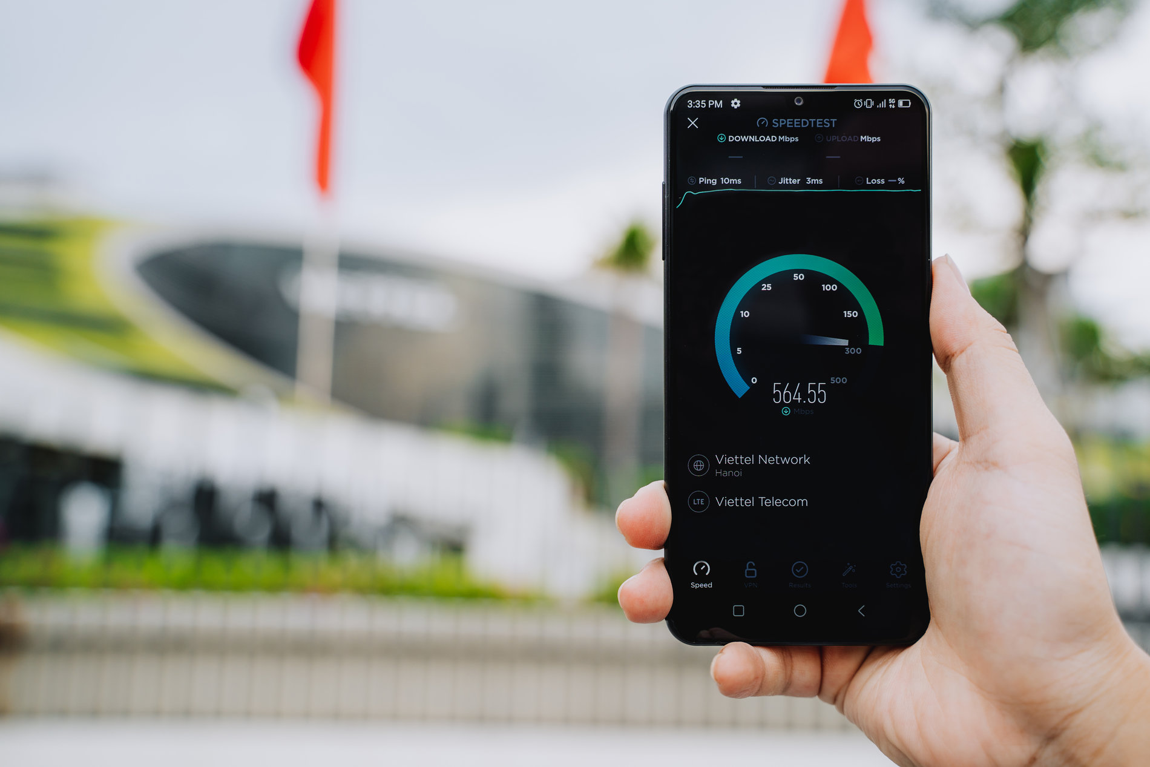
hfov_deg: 44.5
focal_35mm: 44
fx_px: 1406
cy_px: 384
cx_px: 575
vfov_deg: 30.5
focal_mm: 44
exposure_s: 1/200
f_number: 4
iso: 125
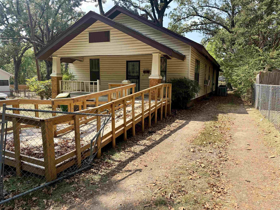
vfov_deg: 56.8
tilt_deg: -5.3
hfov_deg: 71.6
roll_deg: +0.7
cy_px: 105
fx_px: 194
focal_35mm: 24
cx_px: 140
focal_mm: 6.76
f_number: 1.78
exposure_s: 1/2053
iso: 80
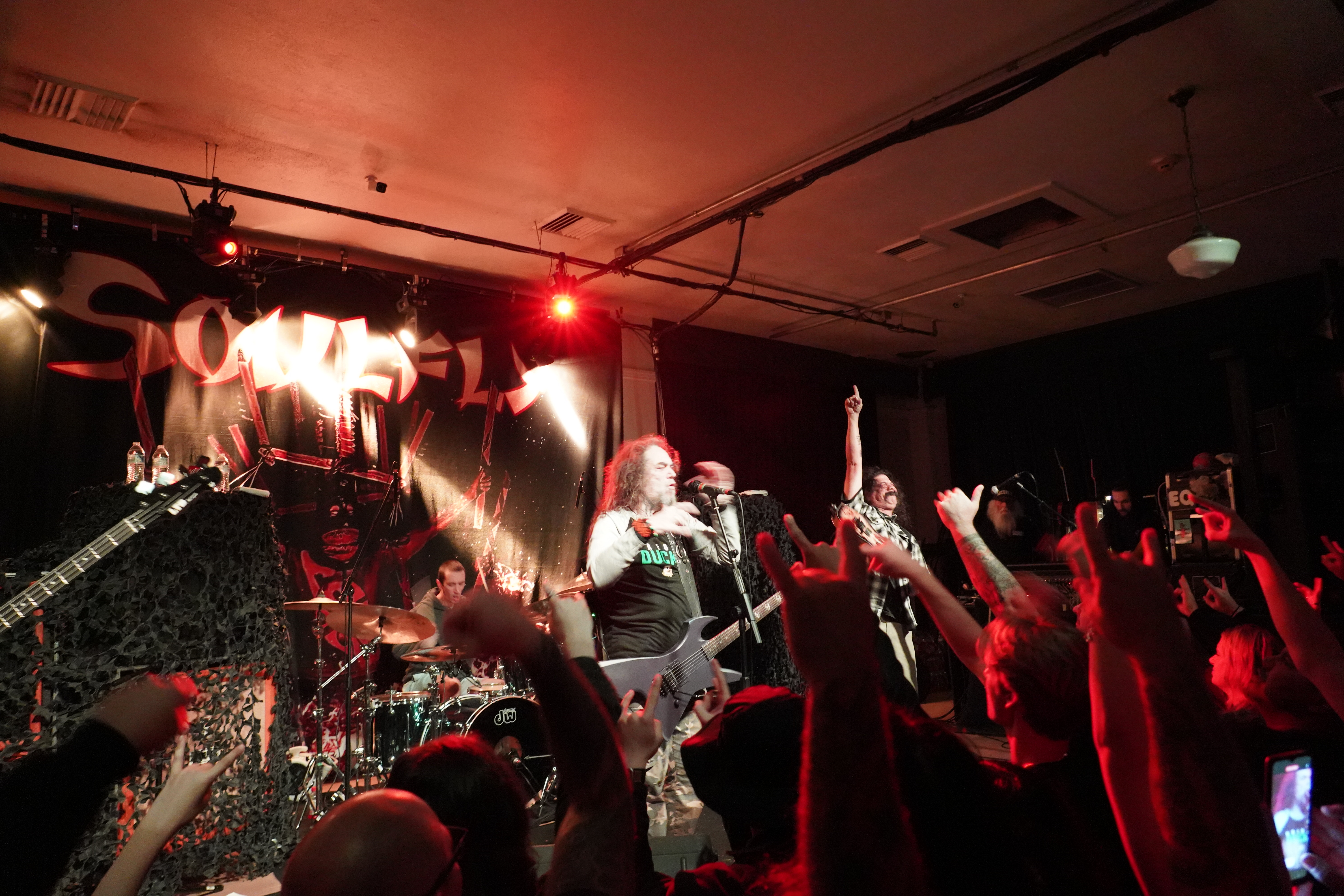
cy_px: 448
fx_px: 896
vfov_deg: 53.1
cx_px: 672
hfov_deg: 73.7
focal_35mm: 24
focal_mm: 24
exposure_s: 1/30
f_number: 4
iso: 12800
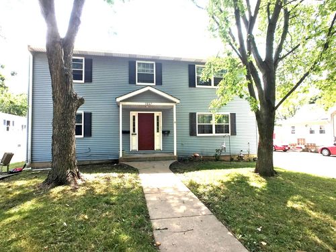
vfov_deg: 48.2
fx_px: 281
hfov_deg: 61.7
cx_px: 168
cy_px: 126
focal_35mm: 29
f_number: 2.2
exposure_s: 1/651
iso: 25
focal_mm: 4.15
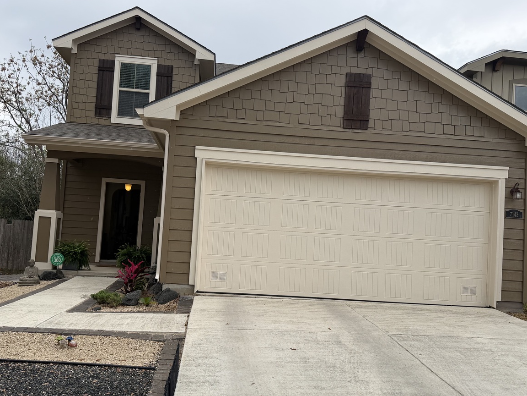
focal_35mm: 30
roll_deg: -3.1
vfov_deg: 46.7
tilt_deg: +3.6
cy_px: 217
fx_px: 457
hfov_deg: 59.9
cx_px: 247
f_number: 1.78
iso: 100
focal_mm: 6.76
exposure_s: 1/1653
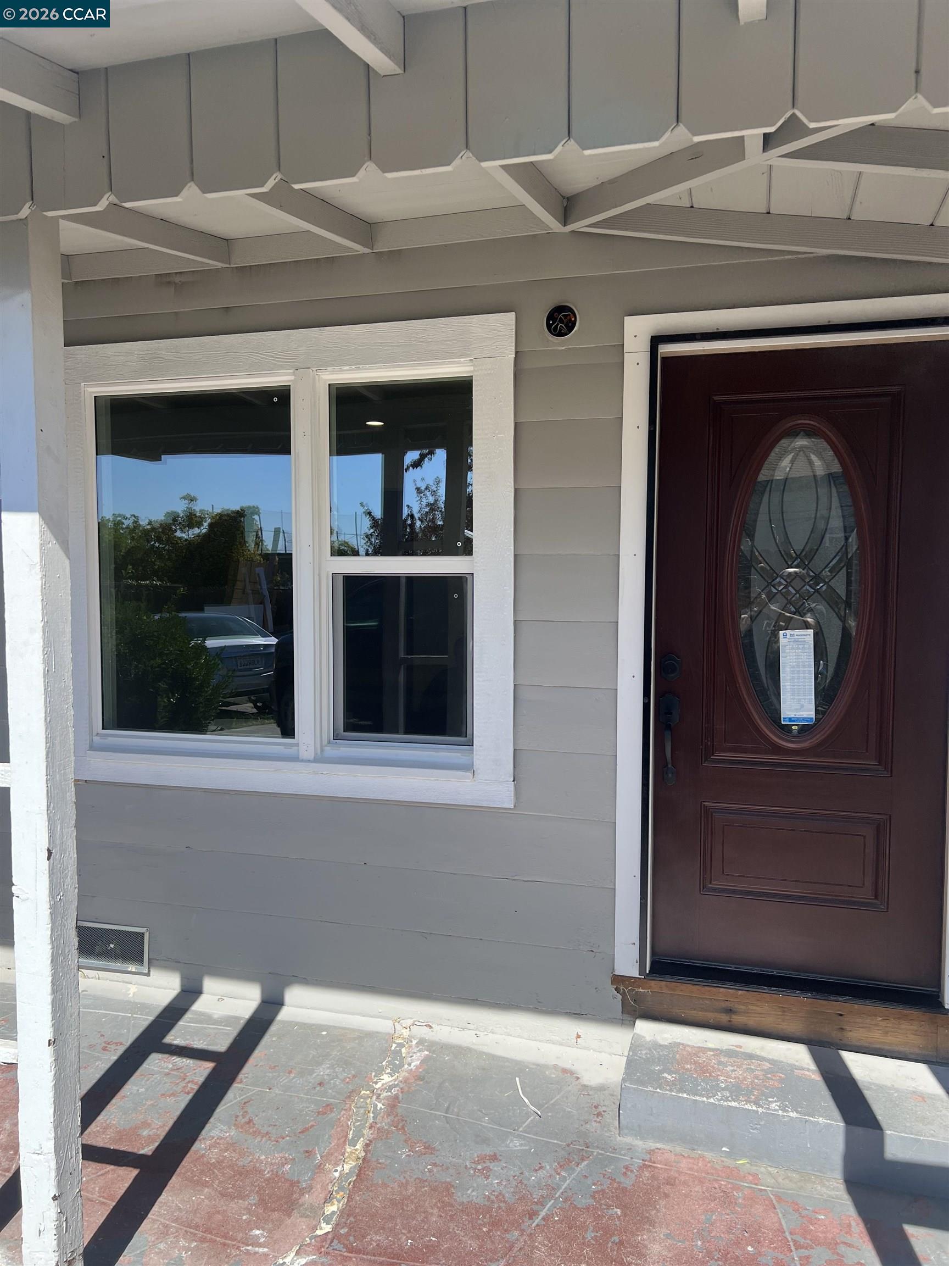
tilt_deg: -3.1
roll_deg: -2.5
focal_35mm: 26
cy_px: 633
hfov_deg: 53.1
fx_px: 950
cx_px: 474
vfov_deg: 67.3
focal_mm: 5.7
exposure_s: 1/2008
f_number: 1.5
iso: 50
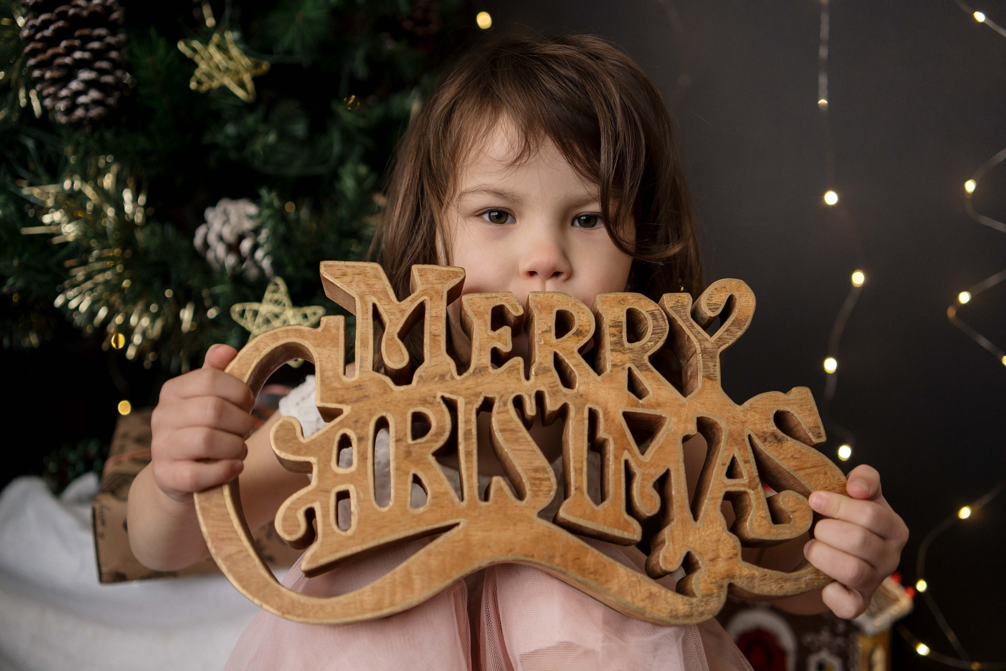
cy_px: 336
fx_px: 978
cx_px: 503
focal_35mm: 35
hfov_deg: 54.4
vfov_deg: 37.9
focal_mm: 35
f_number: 2.2
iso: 1000
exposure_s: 1/250
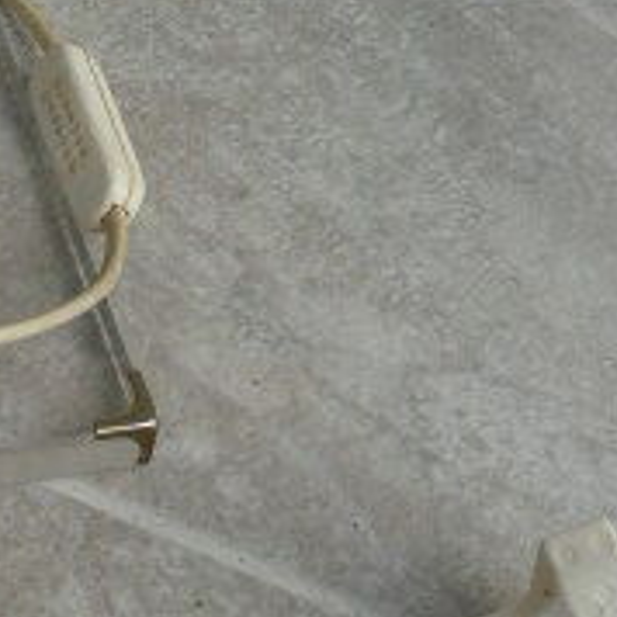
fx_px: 1795
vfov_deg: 18.0
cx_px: -205
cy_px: -215
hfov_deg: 18.1
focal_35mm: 89
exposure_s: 1/200
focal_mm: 4.6
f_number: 4
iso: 100
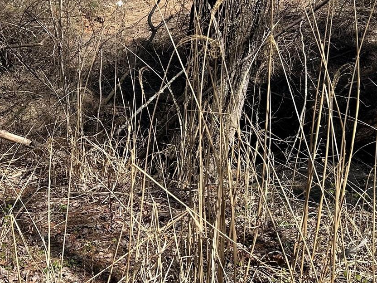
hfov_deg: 29.8
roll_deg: +2.6
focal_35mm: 64
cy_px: 93
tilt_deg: -10.4
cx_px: 97
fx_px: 697
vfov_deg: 22.8
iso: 50
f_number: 1.5
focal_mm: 5.7
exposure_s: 1/2762
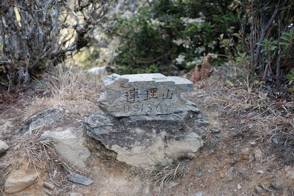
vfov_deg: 37.9
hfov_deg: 54.4
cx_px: 147
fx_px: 286
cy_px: 98
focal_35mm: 35
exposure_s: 1/800
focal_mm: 23
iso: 640
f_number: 2
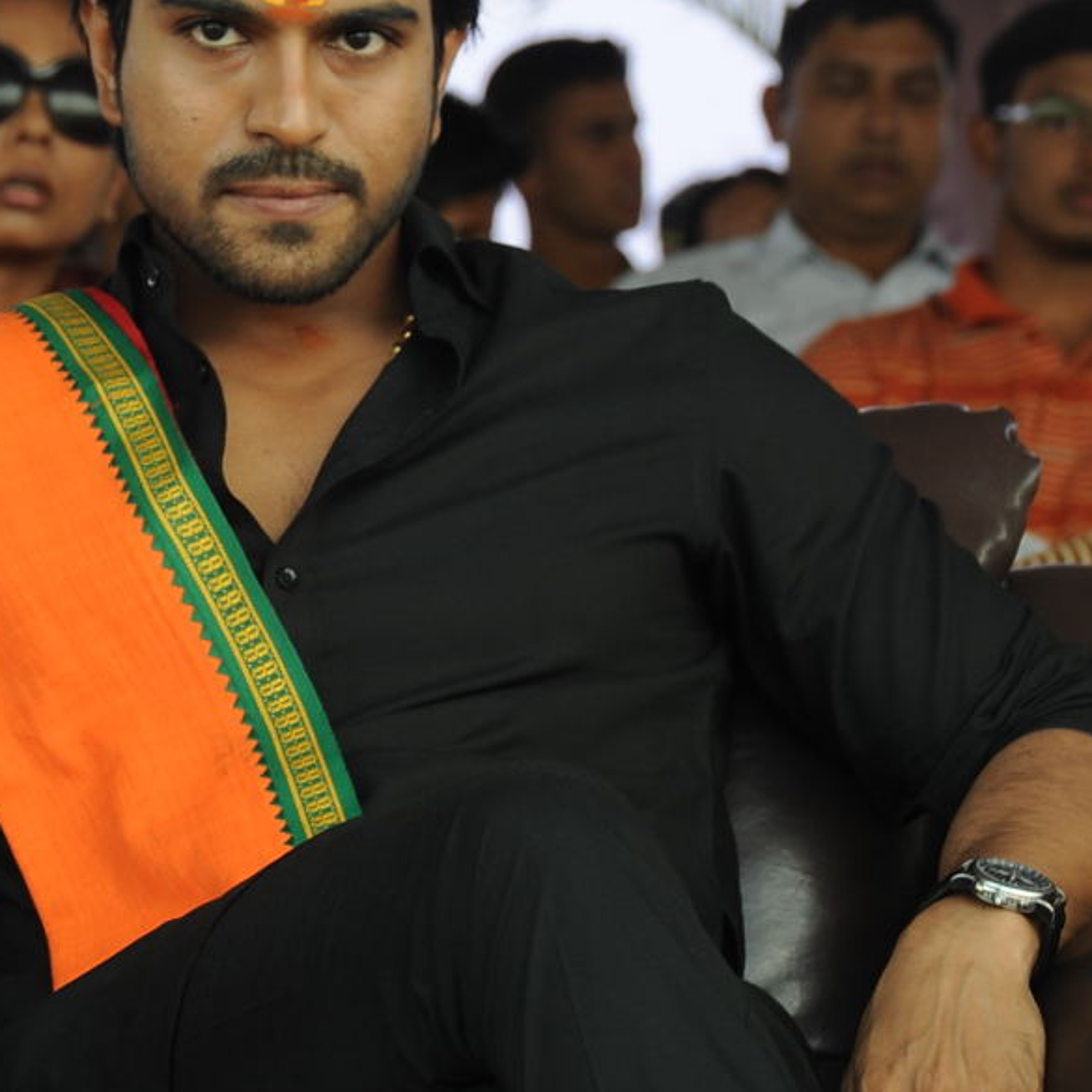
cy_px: 670
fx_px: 9958
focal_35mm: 279
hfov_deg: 6.3
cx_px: 281
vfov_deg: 6.3
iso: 500
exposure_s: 1/125
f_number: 7.1
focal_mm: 120
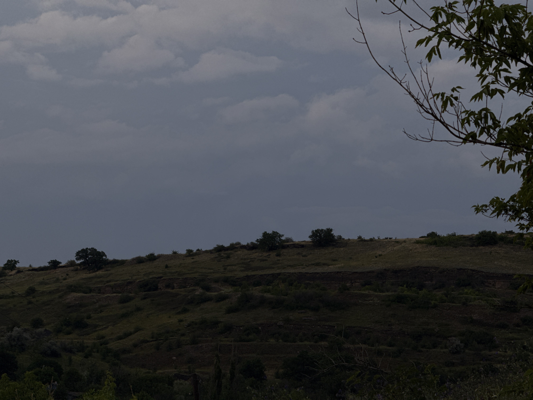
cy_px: 200
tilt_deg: +5.3
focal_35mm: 120
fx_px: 1848
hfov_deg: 16.4
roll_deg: -2.7
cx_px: 266
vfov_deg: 12.3
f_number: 2.8
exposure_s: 1/199
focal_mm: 15.66
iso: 50
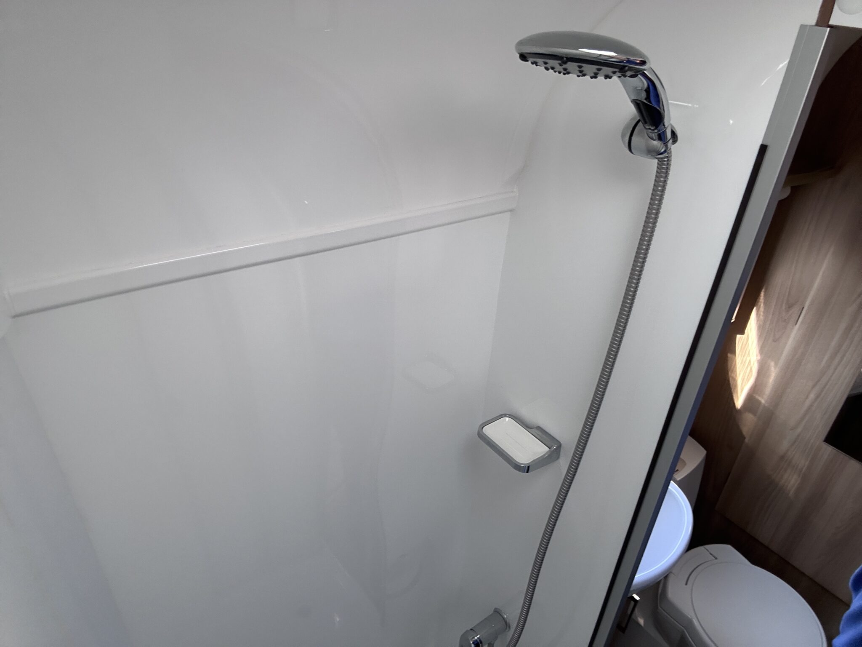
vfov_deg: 58.9
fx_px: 573
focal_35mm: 23
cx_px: 431
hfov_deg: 73.9
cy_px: 324
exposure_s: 1/121
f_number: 1.9
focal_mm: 2.69
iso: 80
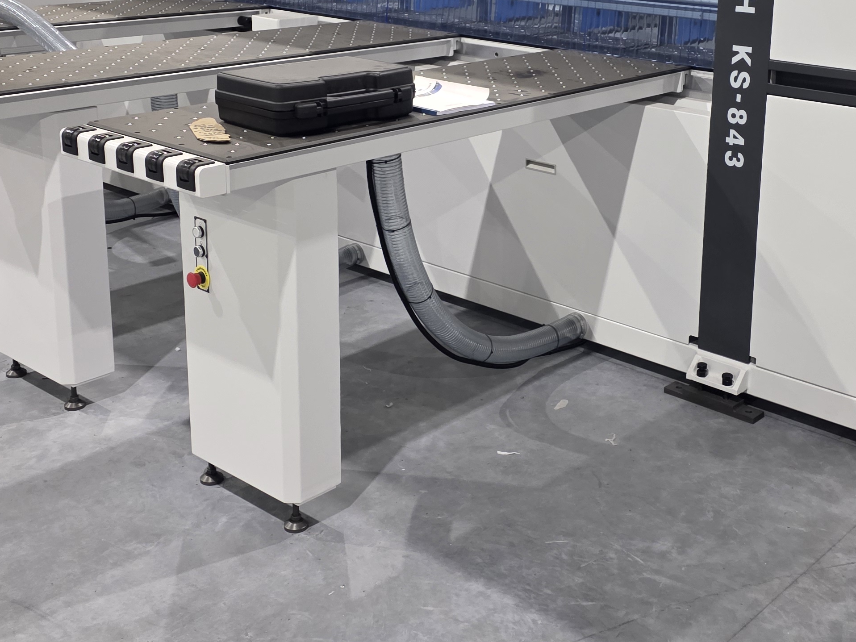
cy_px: 175
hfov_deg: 39.3
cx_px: 553
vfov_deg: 29.9
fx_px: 1187
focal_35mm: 48
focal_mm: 6.3
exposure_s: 1/100
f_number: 1.7
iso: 640
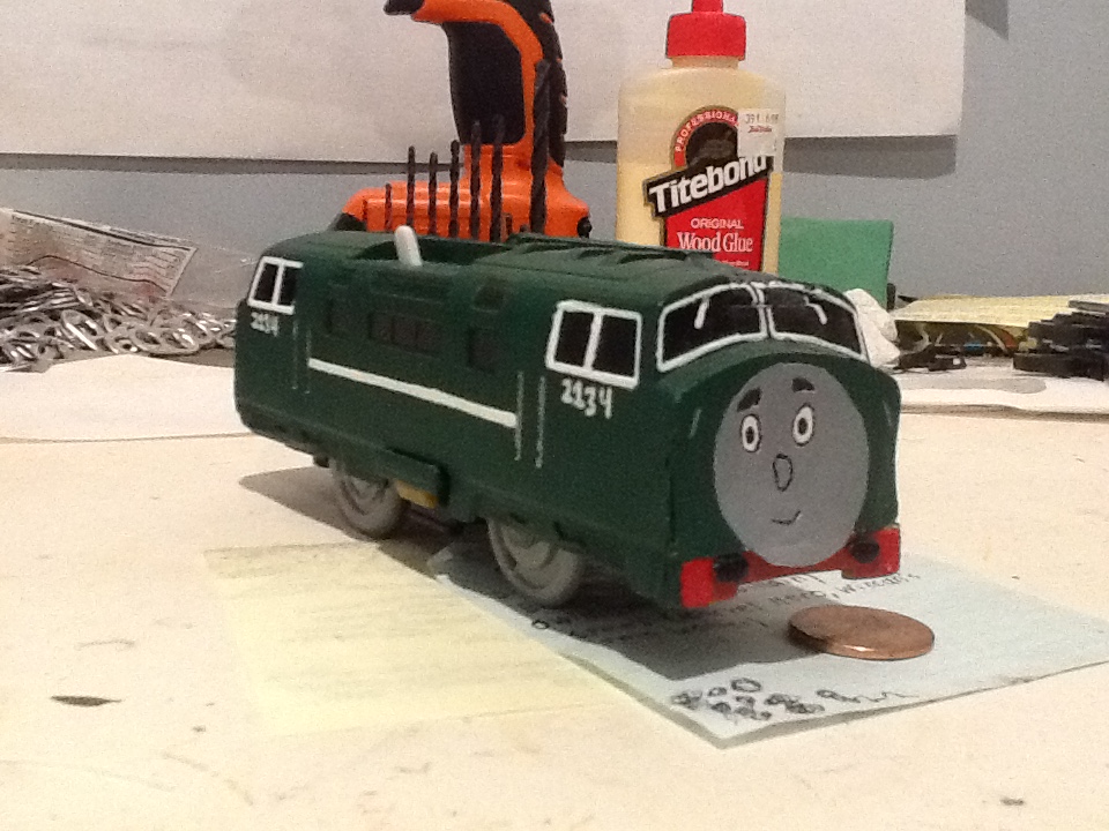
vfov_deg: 32.9
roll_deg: -1.3
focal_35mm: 44
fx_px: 1410
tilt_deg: -14.2
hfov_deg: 42.9
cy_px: 416
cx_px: 554
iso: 320
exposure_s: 1/17
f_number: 2.4
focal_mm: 2.03
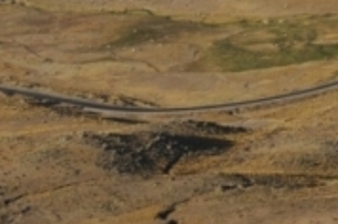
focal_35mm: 276
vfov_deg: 4.8
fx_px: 2587
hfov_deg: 6.9
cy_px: -353
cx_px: 892
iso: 200
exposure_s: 1/250
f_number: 8
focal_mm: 32
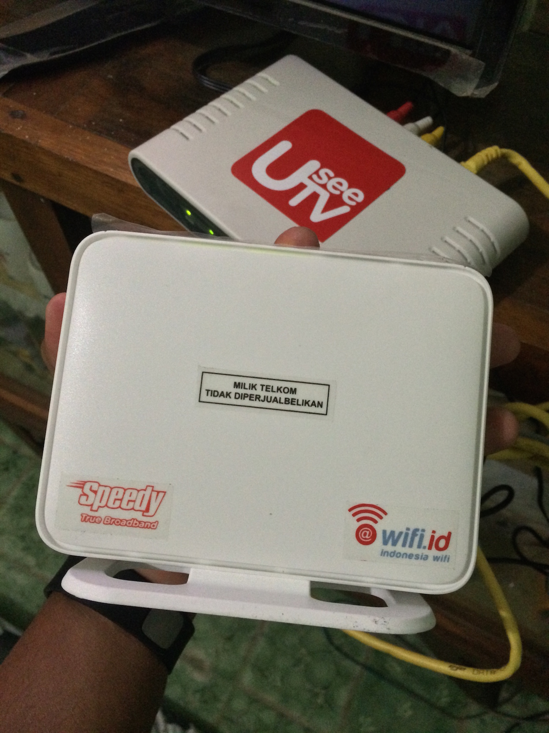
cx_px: 274
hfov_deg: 46.8
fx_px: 634
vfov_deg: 60.0
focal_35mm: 30
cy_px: 366
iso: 400
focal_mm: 4.12
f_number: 2.2
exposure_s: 1/15
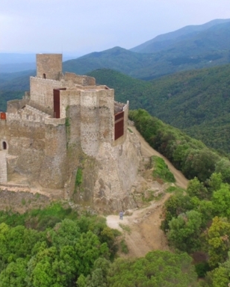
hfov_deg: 38.1
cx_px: 89
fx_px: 331
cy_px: 97
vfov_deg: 46.1
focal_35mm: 39
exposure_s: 1/188
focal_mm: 3.61
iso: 100
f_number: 2.8
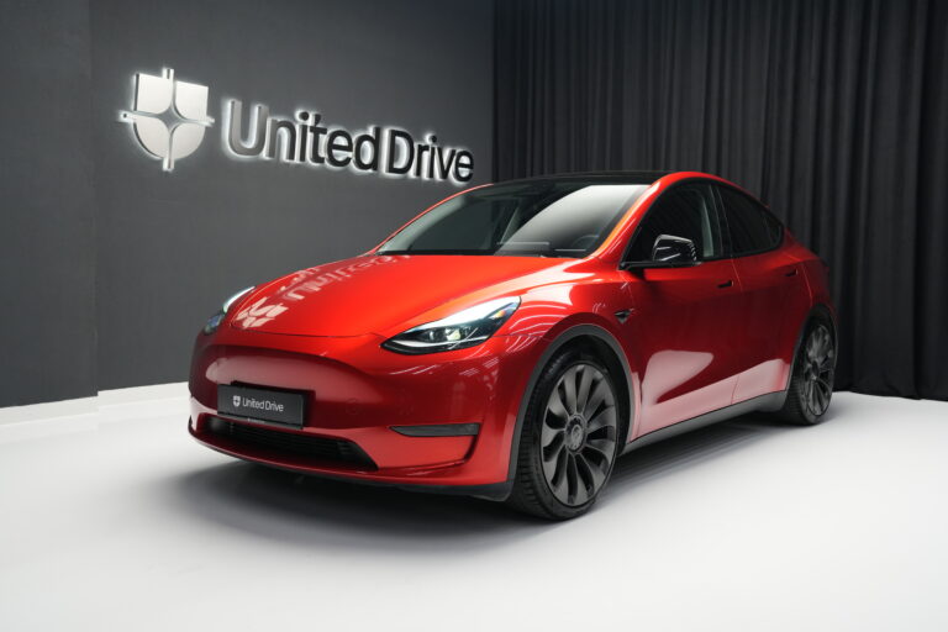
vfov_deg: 37.9
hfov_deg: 54.4
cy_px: 316
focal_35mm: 35
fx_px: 922
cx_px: 474
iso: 1600
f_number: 4
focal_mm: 35
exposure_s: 1/40
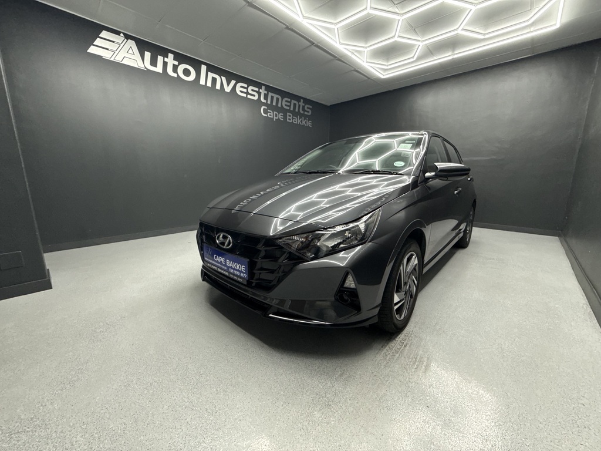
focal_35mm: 14
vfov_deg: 85.7
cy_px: 226
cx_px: 300
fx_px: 243
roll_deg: -0.6
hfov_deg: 102.1
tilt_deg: -10.6
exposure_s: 1/100
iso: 400
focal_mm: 2.22
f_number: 2.2
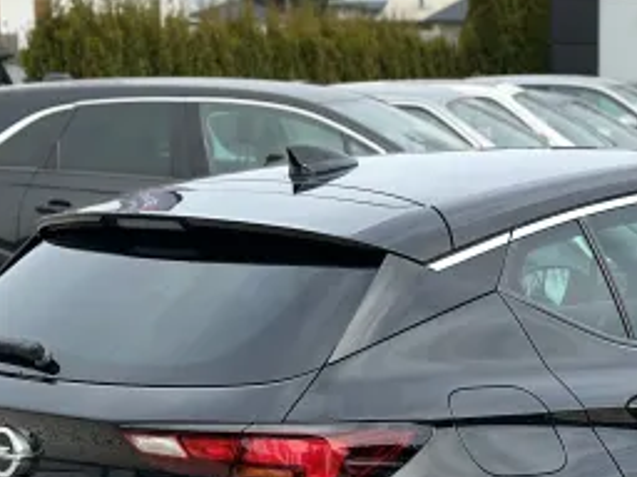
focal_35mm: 120
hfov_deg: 16.3
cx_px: 518
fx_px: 2208
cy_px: 415
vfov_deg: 12.3
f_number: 1.78
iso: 80
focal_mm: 6.86
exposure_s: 1/2809
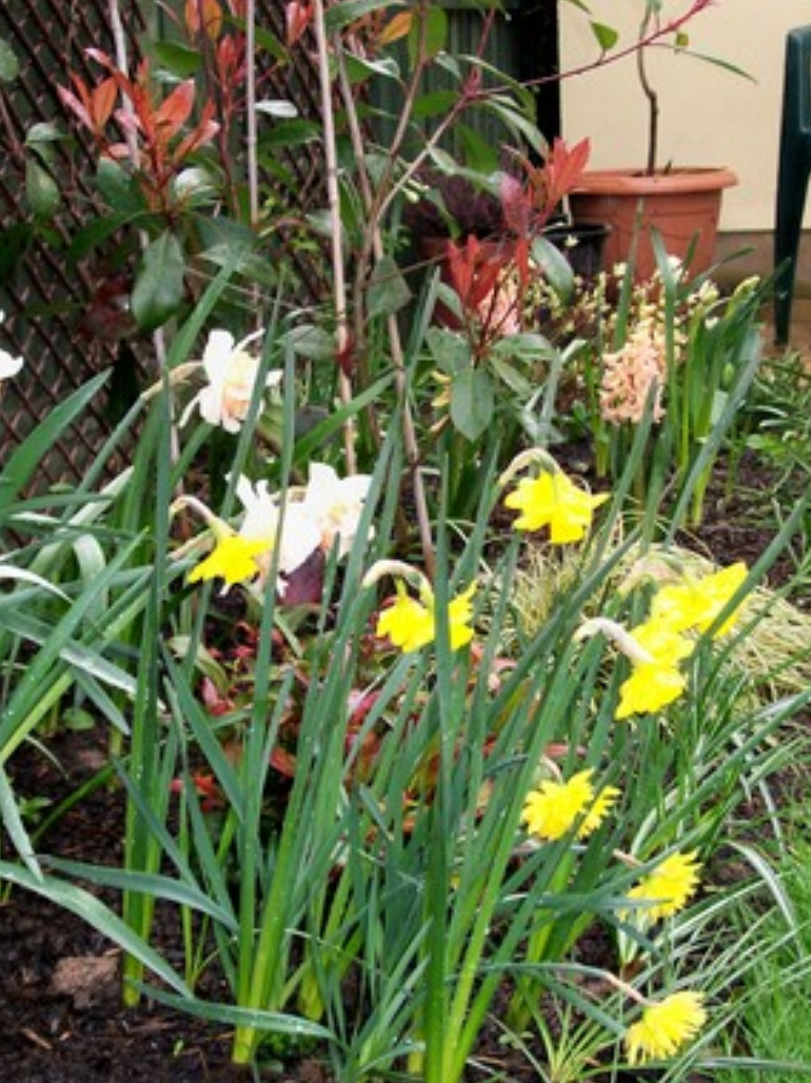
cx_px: 406
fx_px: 2032
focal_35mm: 65
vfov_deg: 29.8
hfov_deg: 22.6
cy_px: 537
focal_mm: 9.4
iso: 80
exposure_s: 1/83.6
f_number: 3.4
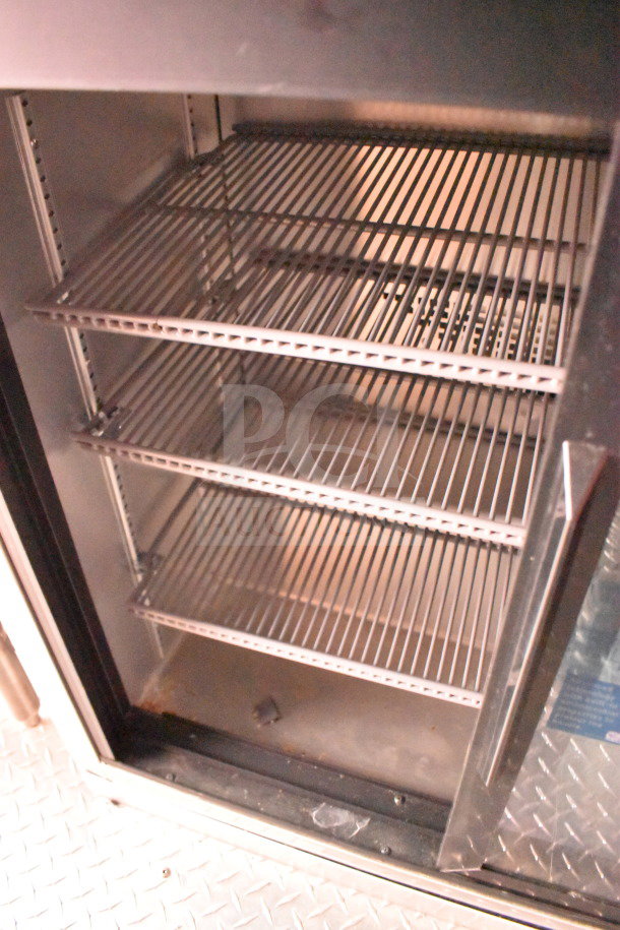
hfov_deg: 47.9
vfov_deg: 67.4
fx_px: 697
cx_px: 310
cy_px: 465
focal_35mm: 27
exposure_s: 1/25
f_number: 3.5
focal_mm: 18
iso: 25600
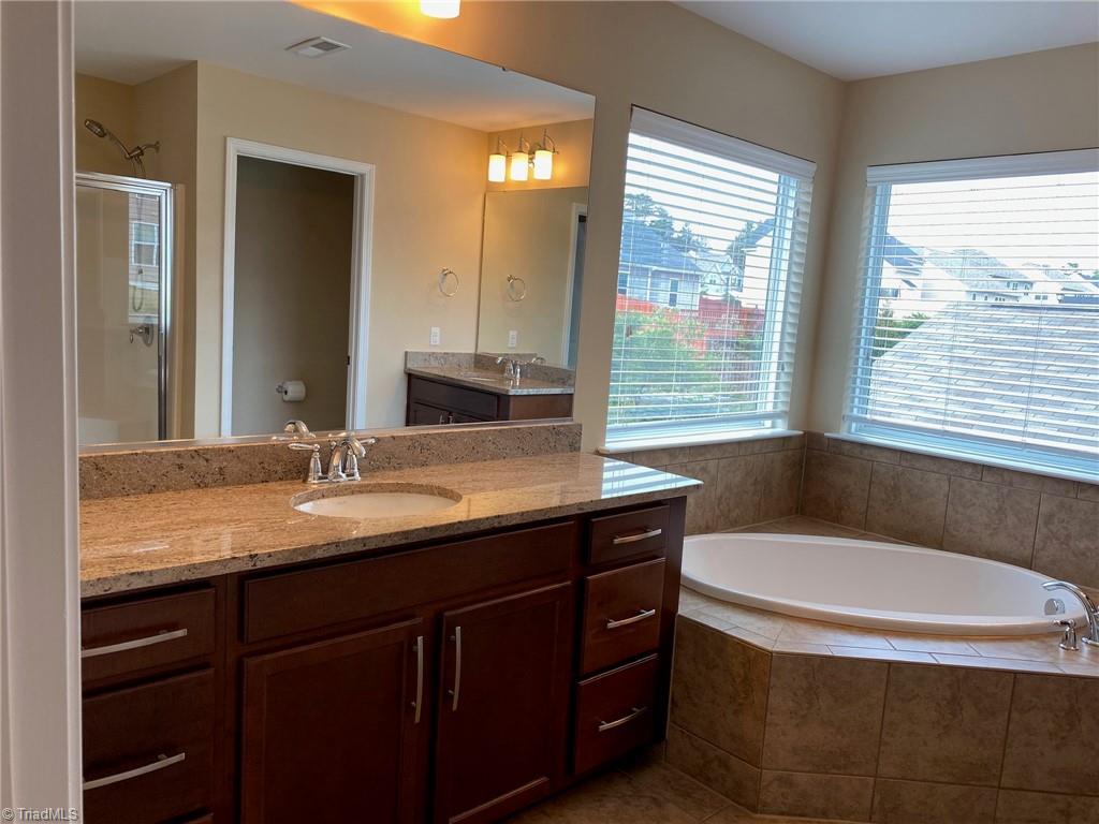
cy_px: 412
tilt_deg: -7.0
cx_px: 550
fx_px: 825
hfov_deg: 67.3
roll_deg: -4.4
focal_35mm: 26
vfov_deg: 53.1
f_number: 1.8
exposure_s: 1/120
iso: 50
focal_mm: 4.25
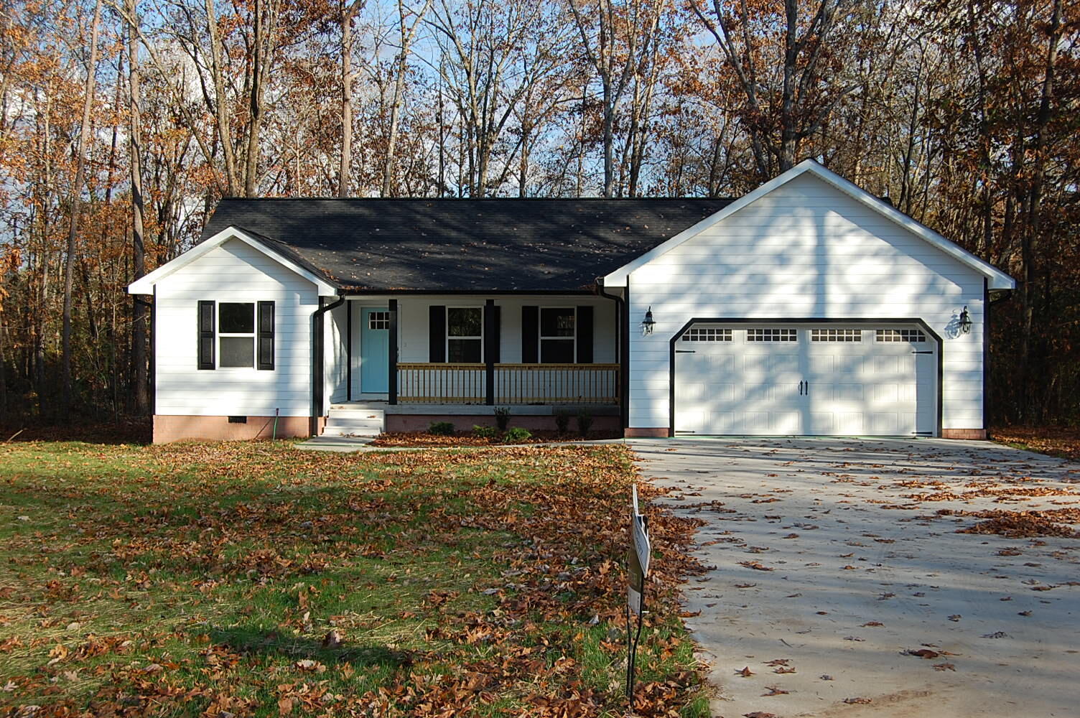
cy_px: 359
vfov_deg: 28.9
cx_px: 540
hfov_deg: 42.4
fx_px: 1394
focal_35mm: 46
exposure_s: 1/250
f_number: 8
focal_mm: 31
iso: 200
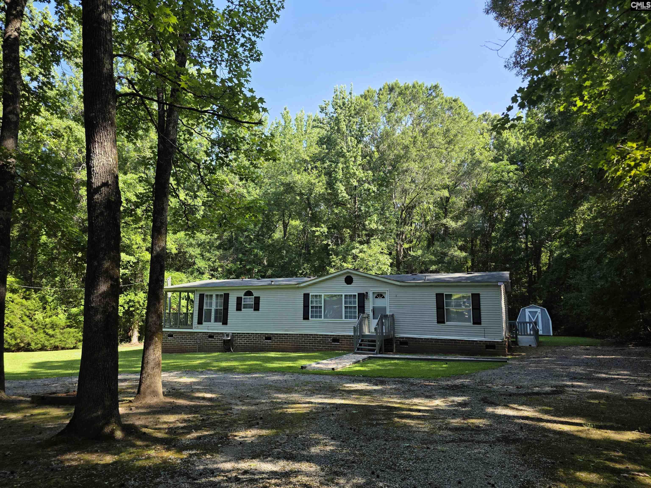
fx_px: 433
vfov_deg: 58.9
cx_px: 326
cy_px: 244
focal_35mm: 23
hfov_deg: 73.9
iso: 80
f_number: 1.7
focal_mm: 6.3
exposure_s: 1/1714
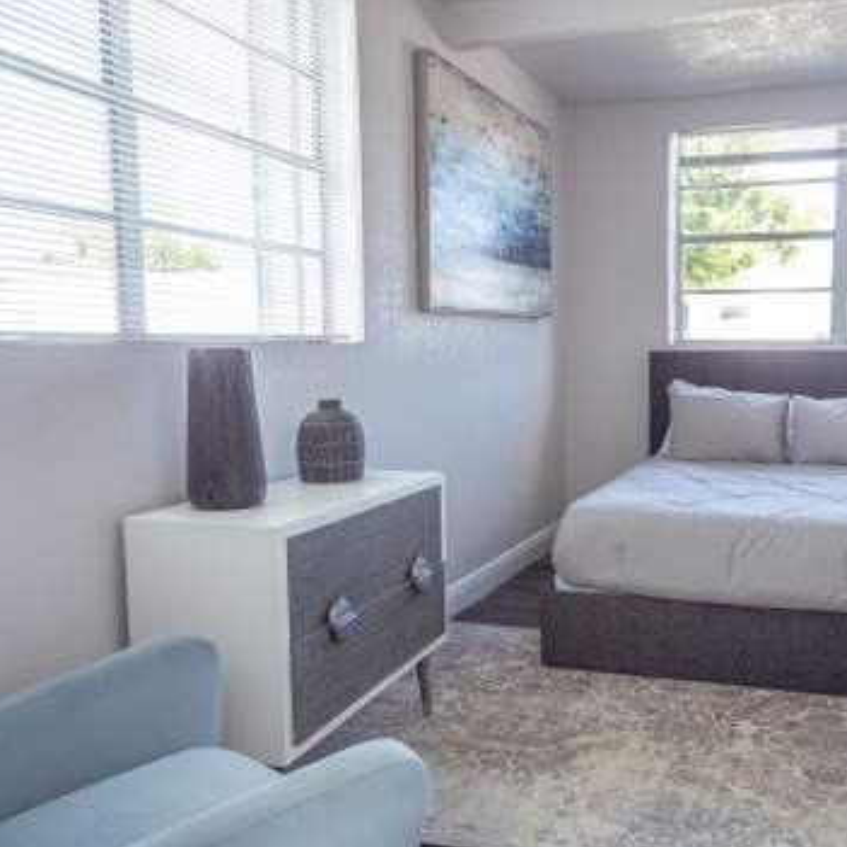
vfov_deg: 49.7
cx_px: 538
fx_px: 914
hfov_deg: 49.2
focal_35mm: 33
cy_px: 432
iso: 200
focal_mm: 12
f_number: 4
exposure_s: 1/250
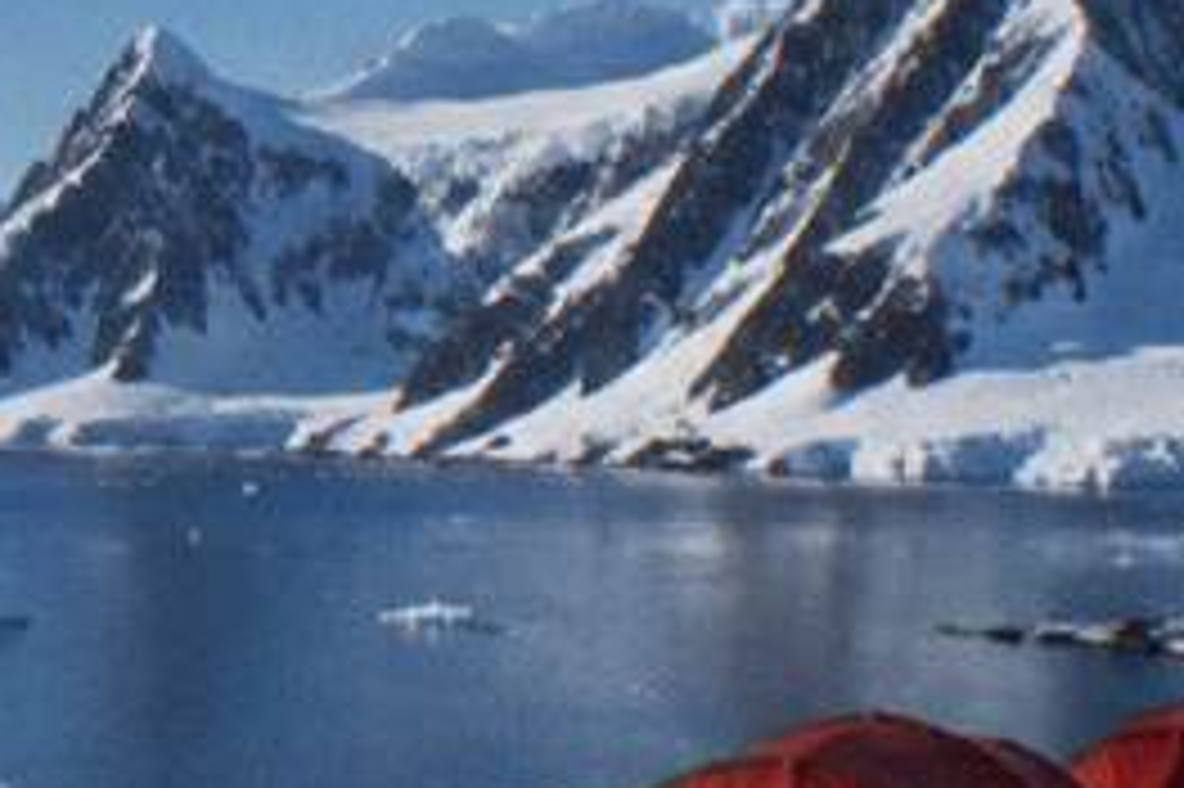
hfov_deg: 15.4
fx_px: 4371
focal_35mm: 133
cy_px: 1085
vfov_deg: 10.1
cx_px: 585
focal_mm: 35
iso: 320
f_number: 10
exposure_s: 1/200
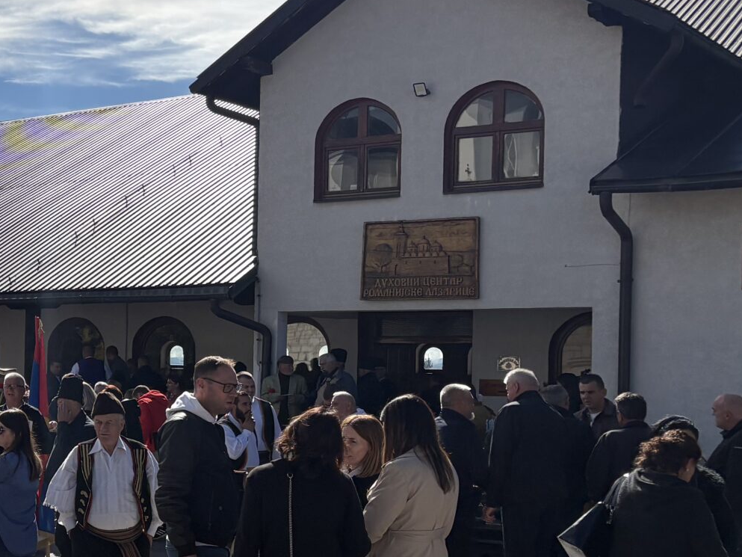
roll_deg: -0.9
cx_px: -182
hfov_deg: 25.5
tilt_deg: +1.0
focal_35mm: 67
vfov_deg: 21.9
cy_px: 366
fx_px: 1436
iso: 50
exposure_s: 1/6993
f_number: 1.6
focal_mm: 5.96
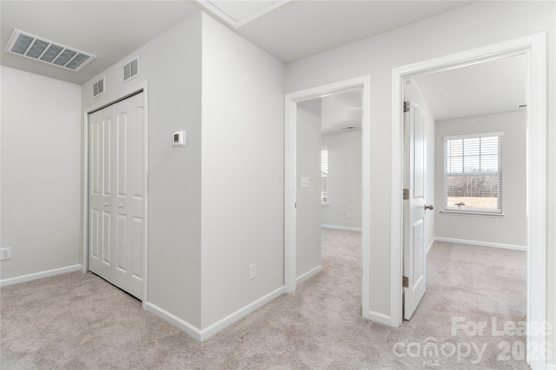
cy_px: 185
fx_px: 263
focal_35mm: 17
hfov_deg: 93.3
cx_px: 278
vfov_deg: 70.4
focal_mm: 17
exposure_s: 1/10
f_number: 7.1
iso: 320
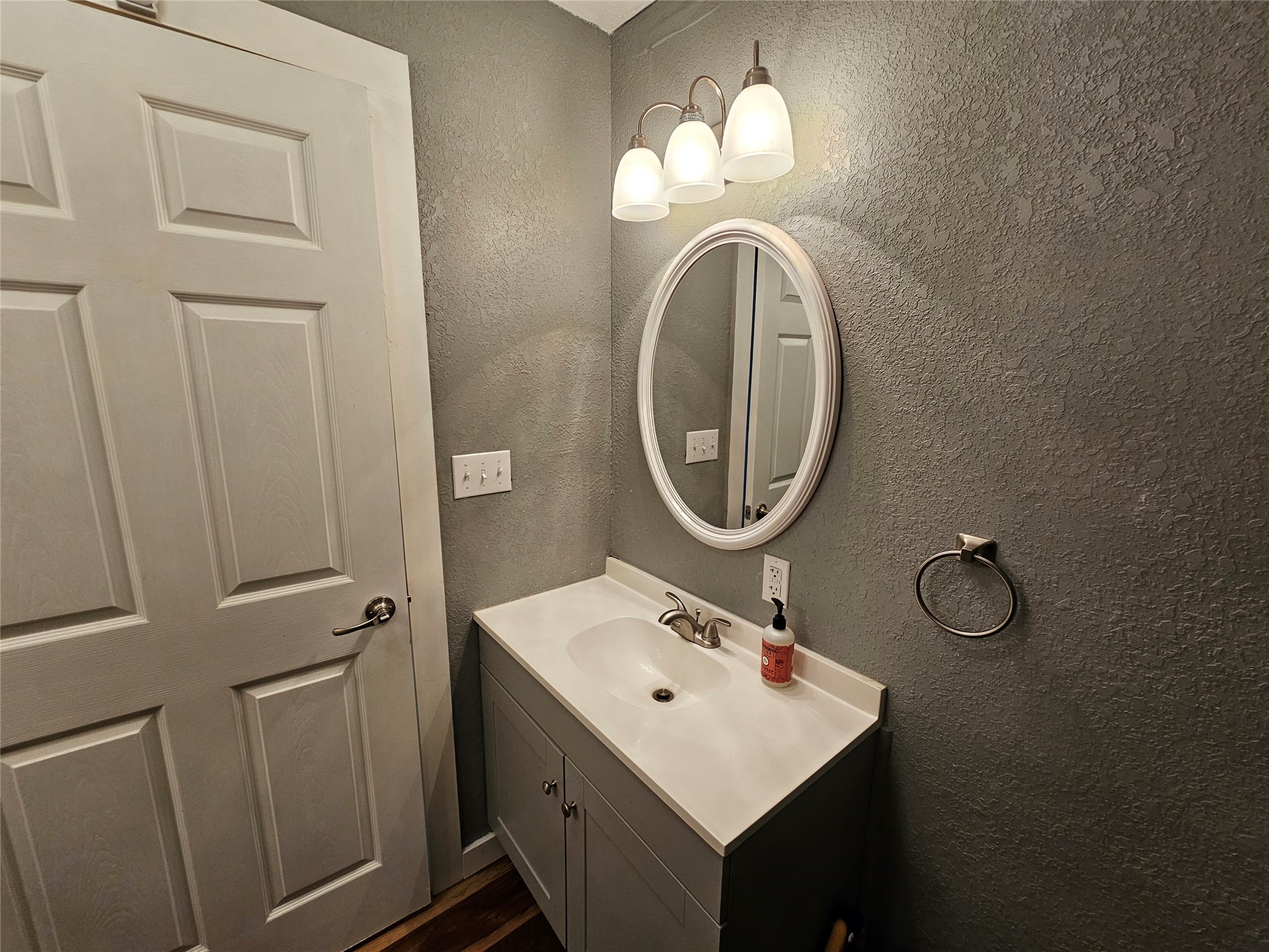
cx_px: 634
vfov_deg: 89.9
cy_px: 476
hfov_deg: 106.2
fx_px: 477
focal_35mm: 13
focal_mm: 2.2
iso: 125
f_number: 2.2
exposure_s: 1/60
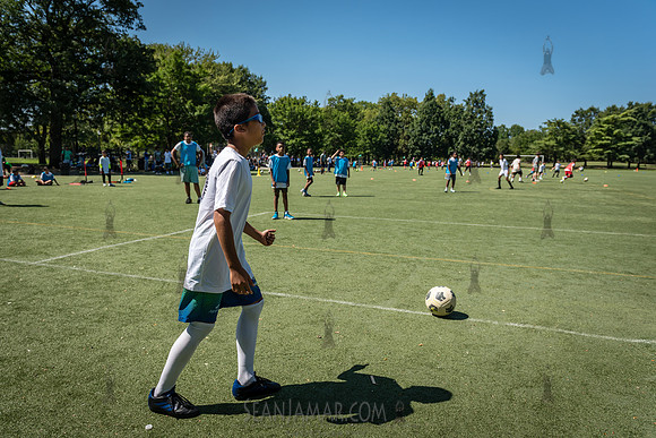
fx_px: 459
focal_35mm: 25
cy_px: 219
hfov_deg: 71.0
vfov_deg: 50.9
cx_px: 319
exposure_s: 1/1600
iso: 200
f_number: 4
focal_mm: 24
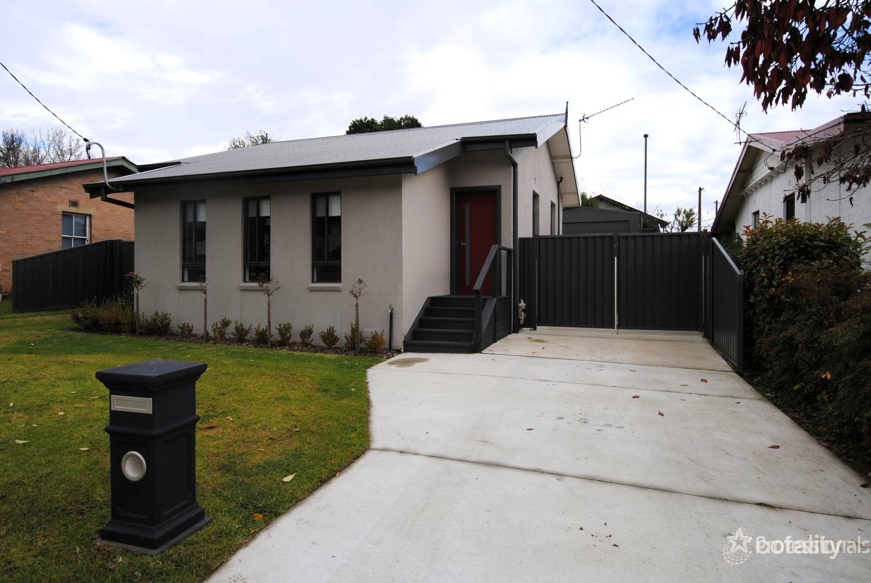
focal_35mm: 22
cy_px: 292
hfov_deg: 77.3
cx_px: 436
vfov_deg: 56.3
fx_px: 545
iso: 100
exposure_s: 1/200
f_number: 7.1
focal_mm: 15
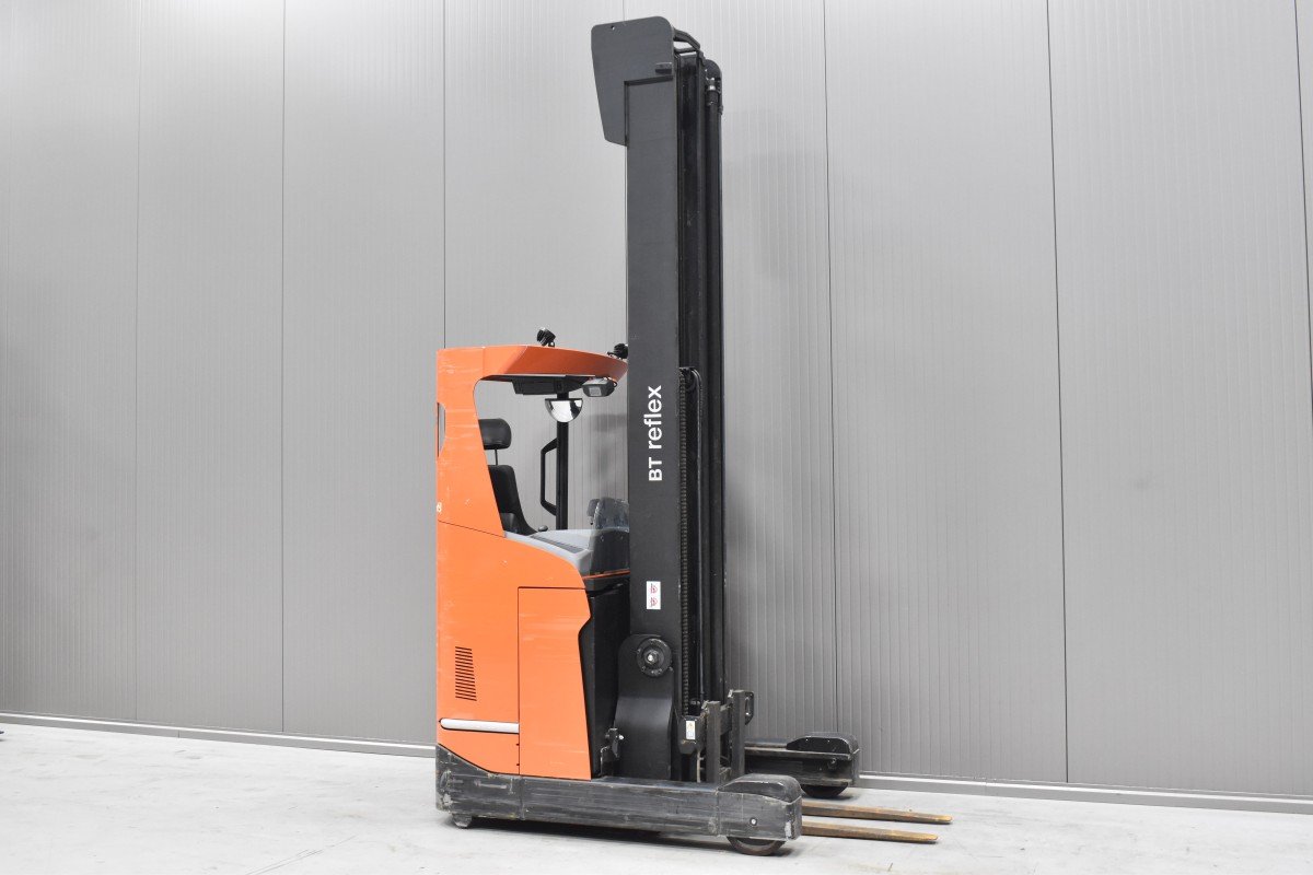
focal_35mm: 36
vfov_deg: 36.9
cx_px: 656
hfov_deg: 53.1
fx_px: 1313
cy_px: 438
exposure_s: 1/20
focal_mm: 24
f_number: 5.6
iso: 1600
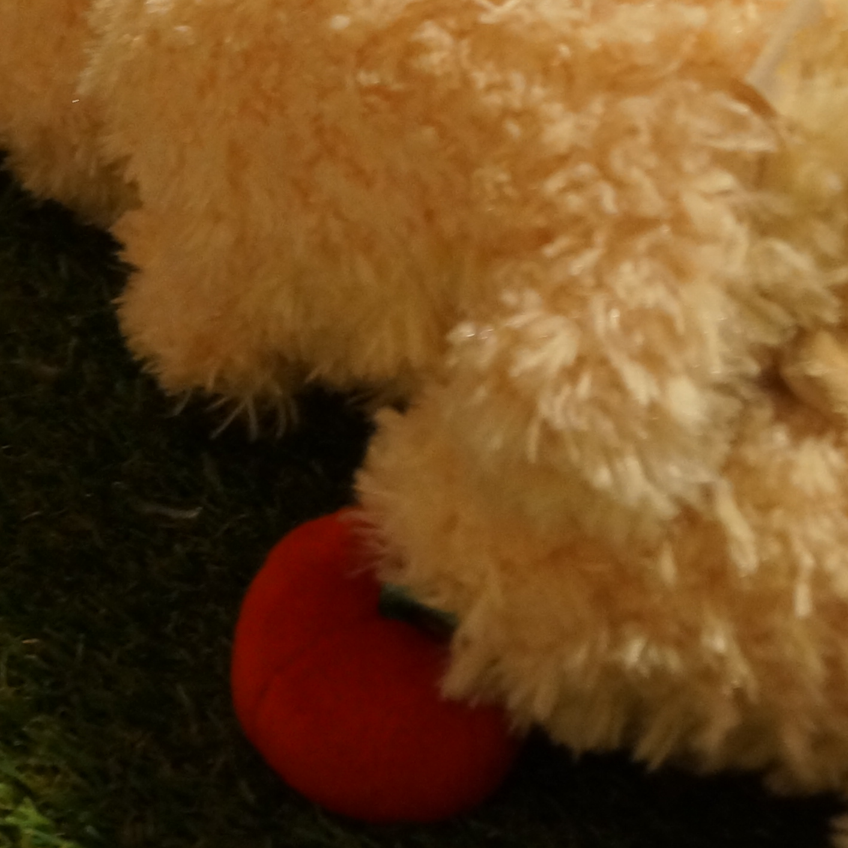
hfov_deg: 13.8
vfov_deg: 13.8
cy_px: -51
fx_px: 3437
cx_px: -82
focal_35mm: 124
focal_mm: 28
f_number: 4.5
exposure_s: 1/60
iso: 1000
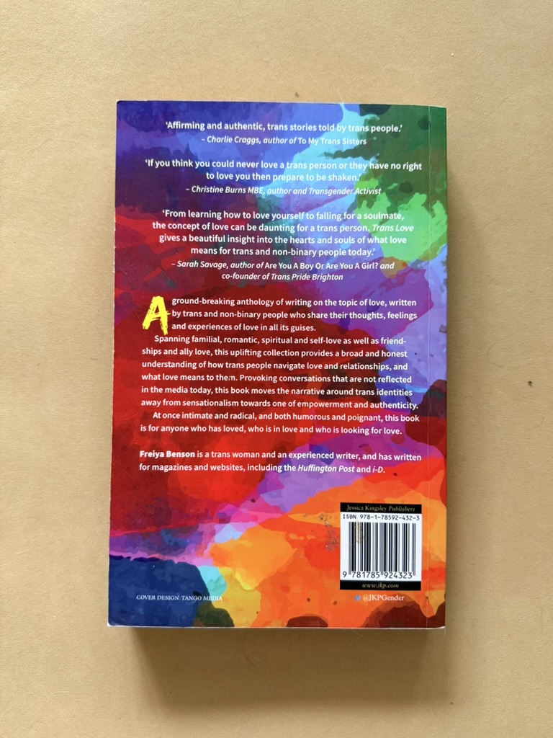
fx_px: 511
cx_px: 276
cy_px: 369
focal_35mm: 24
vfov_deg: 71.6
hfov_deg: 56.8
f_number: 1.78
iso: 200
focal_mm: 6.76
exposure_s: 1/65
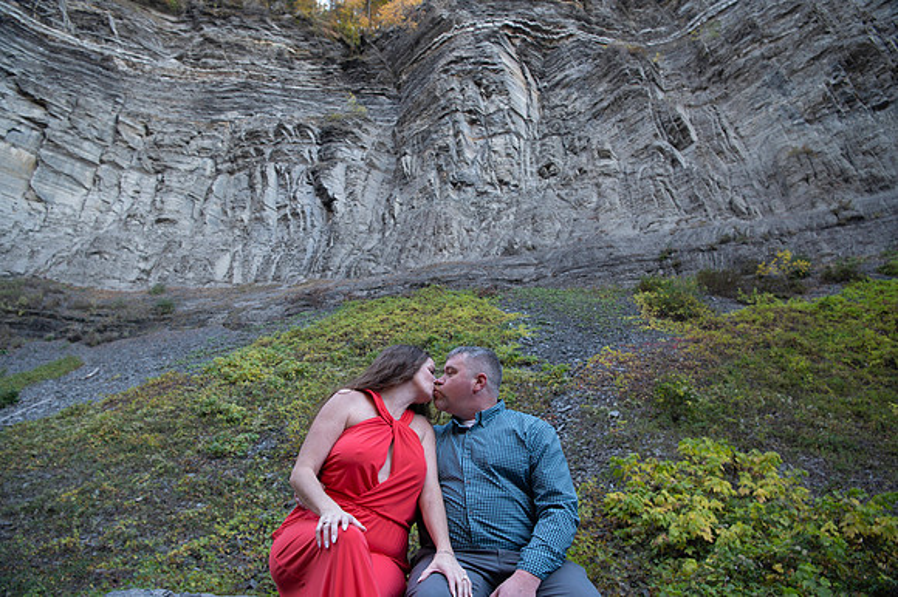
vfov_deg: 53.1
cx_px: 449
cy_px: 298
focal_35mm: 24
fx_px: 598
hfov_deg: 73.8
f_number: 5
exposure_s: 1/10
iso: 50
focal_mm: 24
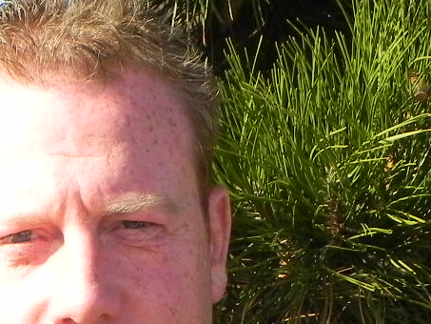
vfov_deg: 4.9
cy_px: 342
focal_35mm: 300
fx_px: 3736
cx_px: 75
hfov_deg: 6.6
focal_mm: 15.1
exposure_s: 1/275
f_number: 5.6
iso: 160
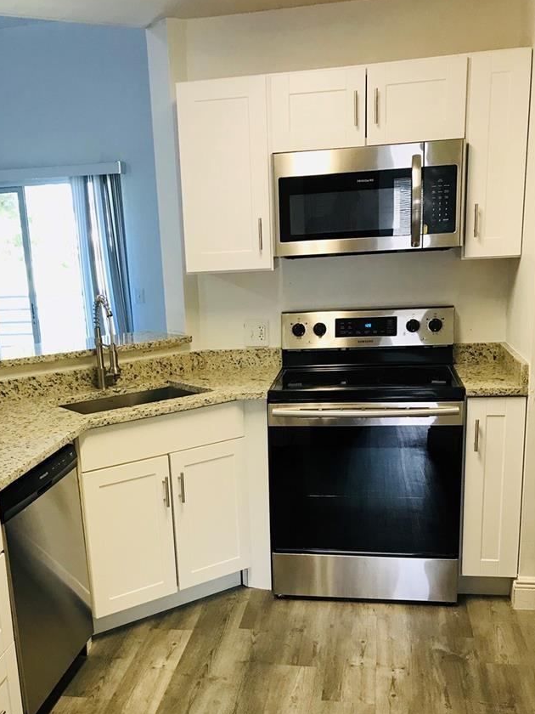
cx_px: 196
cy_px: 485
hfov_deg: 35.7
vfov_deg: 46.0
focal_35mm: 40
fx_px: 824
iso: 20
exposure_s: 1/30
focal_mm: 3.99
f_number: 1.8
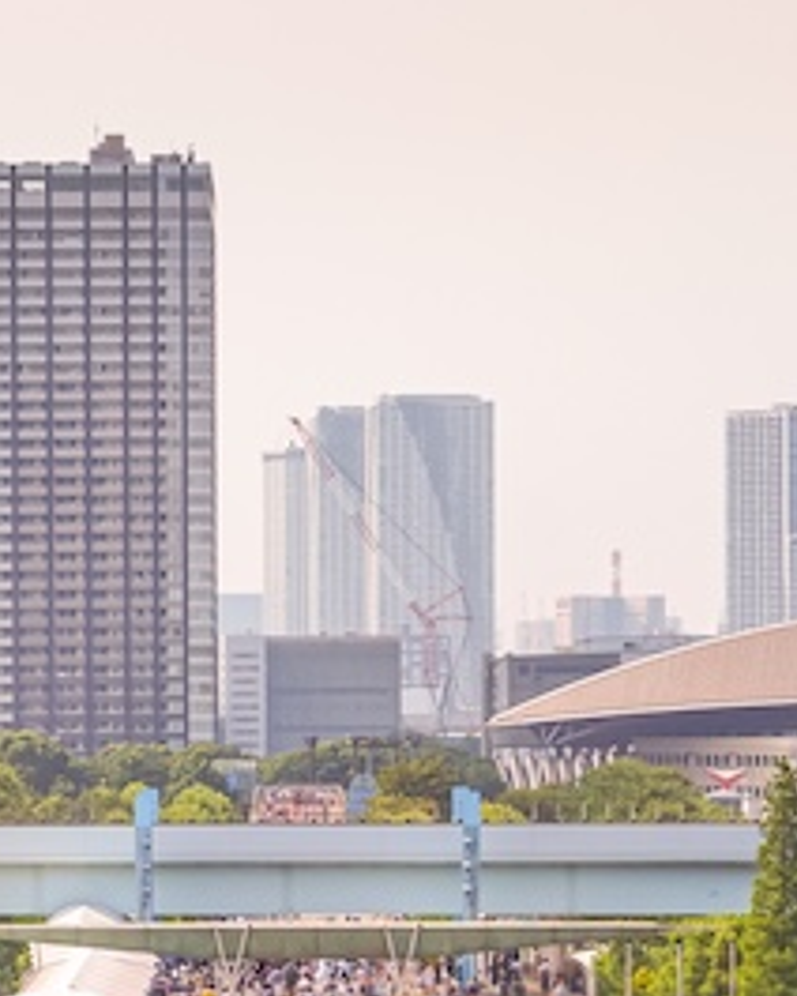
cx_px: 293
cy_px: 842
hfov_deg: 8.1
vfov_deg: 10.1
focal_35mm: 191
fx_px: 5632
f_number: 9
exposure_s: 1/250
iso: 100
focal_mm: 40
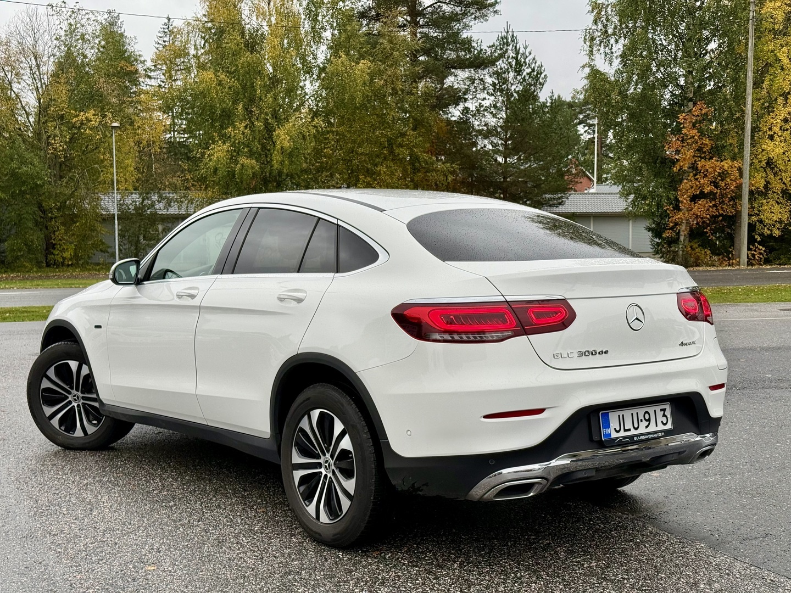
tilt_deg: -3.2
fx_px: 1097
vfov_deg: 30.3
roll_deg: +0.7
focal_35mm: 48
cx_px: 396
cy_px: 296
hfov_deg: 39.7
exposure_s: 1/620
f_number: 1.78
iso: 64
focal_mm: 6.76
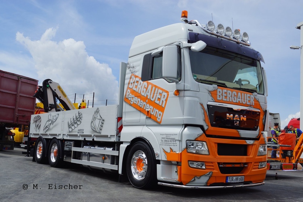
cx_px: 152
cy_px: 101
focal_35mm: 39
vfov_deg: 34.2
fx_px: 328
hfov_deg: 49.6
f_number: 13
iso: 100
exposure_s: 1/250
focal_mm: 26
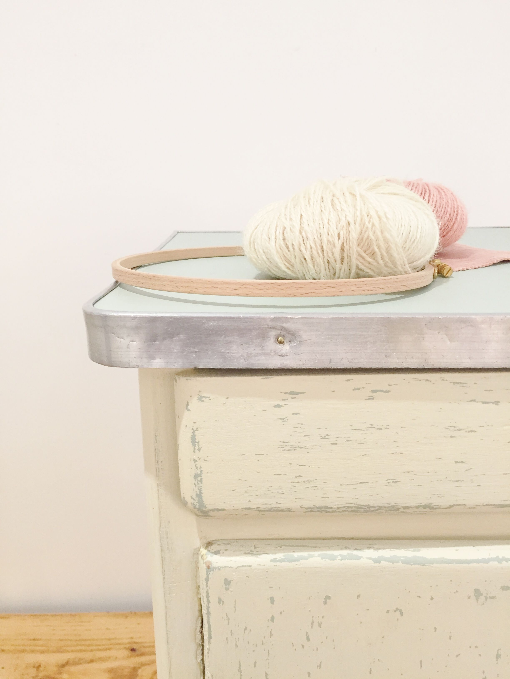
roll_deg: -0.5
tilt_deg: -13.6
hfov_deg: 48.2
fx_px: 570
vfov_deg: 61.7
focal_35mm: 29
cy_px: 340
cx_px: 255
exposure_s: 1/33
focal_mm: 4.15
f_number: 2.2
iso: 125
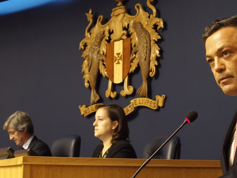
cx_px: 151
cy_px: 106
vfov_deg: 21.0
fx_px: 479
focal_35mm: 70
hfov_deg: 27.7
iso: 800
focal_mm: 10.8
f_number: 2.8
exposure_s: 1/50
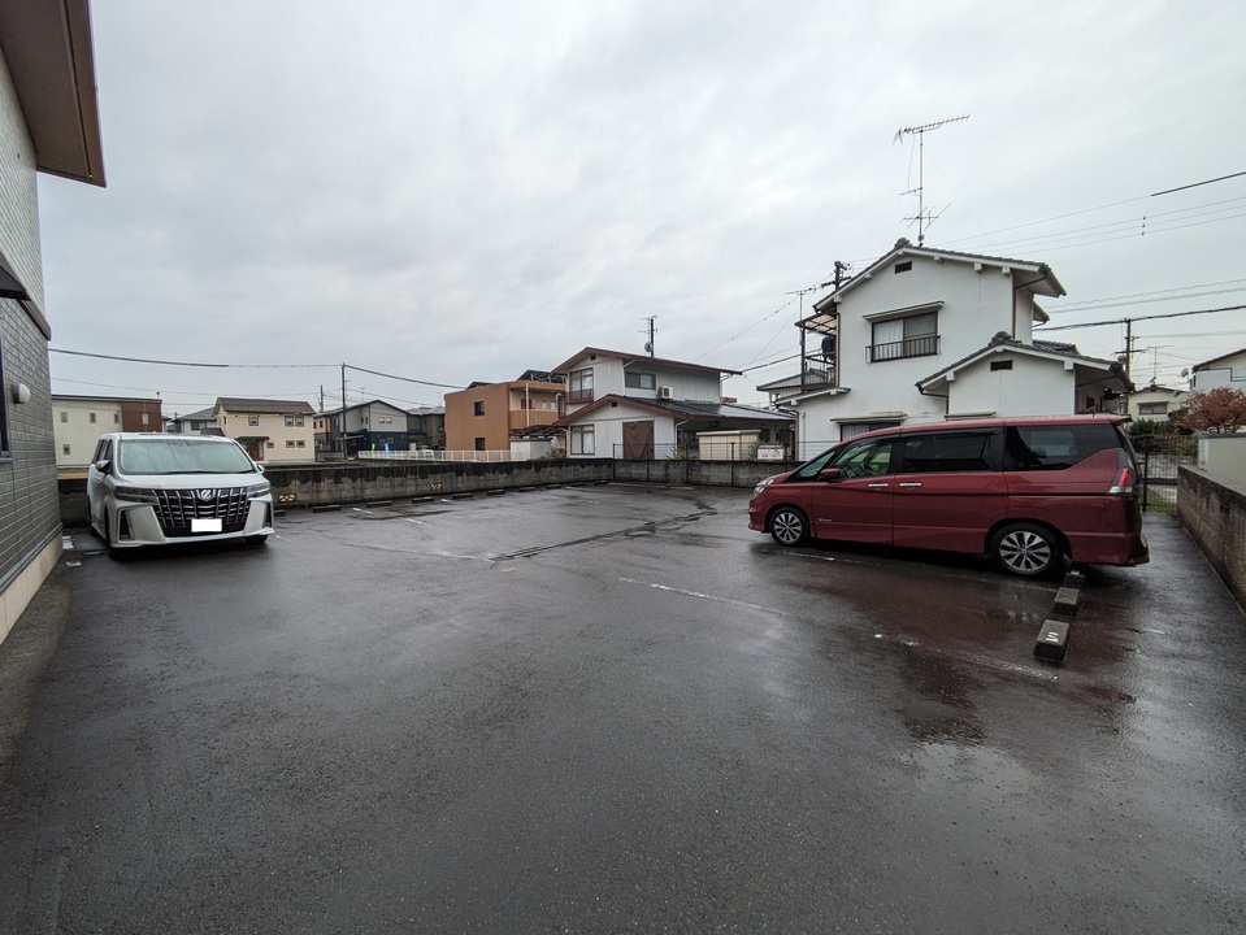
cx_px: 623
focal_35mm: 14
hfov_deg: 102.0
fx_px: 504
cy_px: 468
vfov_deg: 85.7
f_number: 2.2
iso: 49
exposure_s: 1/456
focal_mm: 1.83
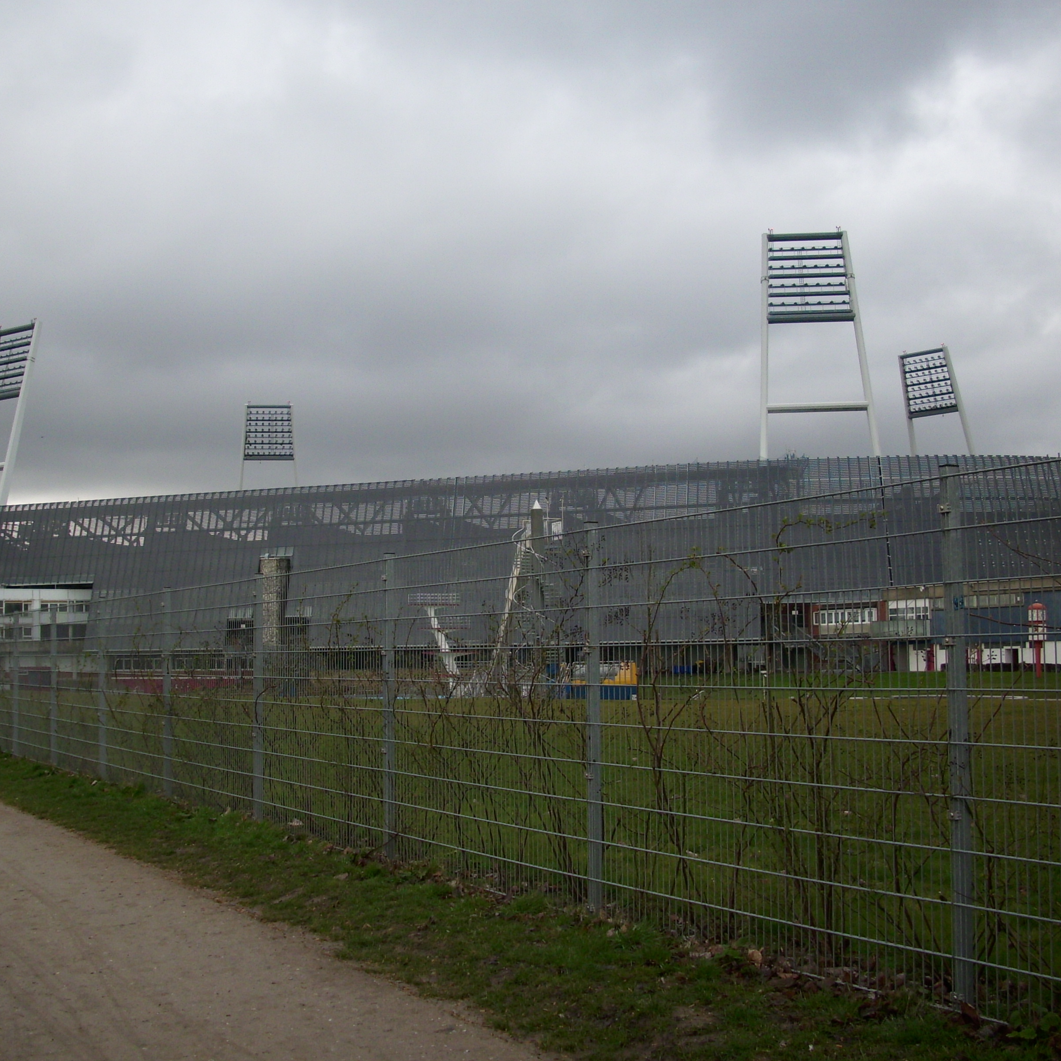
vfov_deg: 44.9
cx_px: 471
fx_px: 1283
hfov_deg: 44.9
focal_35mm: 37
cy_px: 527
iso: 50
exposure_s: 1/296
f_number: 2.8
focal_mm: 6.2
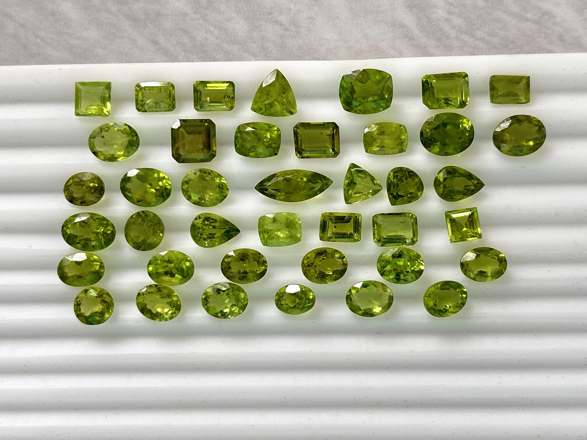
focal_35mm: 52
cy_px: 220
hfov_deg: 36.8
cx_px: 294
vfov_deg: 28.0
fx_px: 882
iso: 80
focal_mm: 5.7
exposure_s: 1/121
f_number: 1.5
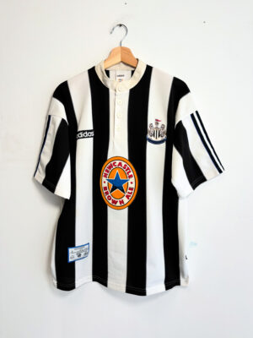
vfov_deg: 67.3
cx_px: 126
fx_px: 253
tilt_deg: -5.6
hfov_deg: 53.1
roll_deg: -1.0
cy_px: 169
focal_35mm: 26
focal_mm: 5.96
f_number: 1.6
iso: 40
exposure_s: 1/172
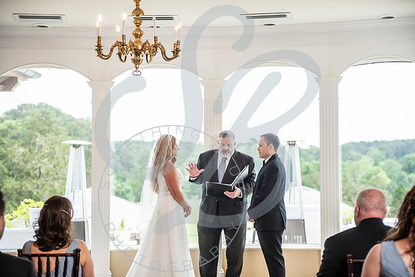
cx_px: 208
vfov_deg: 19.4
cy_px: 138
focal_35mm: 70
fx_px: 810
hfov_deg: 28.7
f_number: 2.8
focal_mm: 70
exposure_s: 1/160
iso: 200
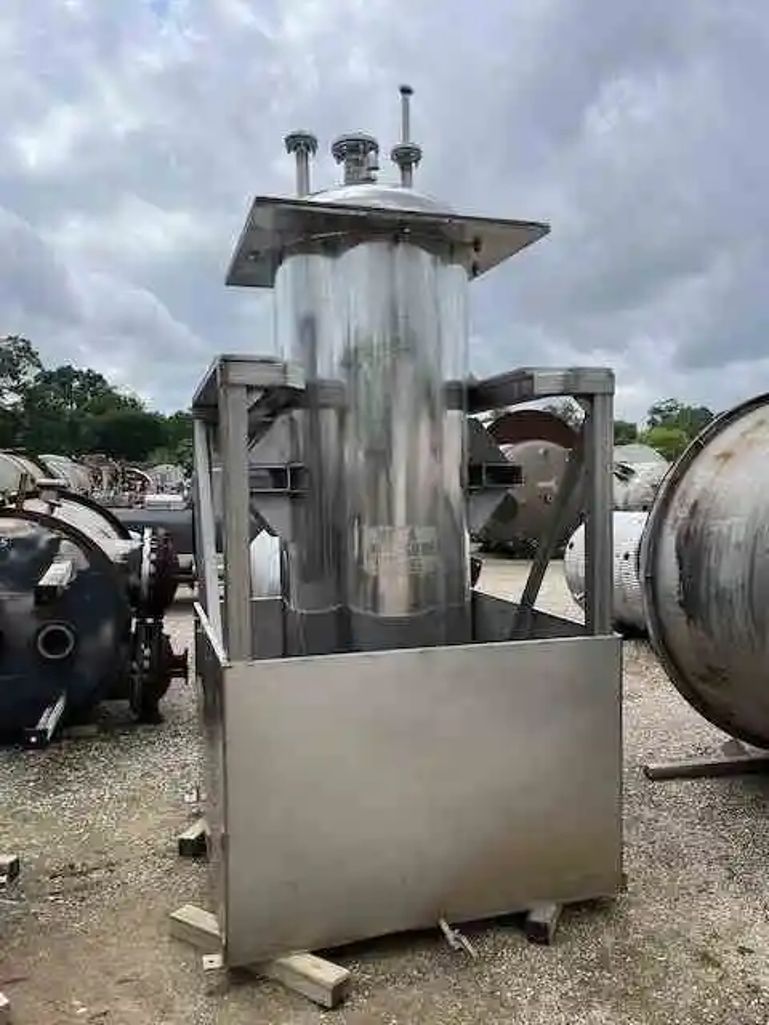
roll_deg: +1.3
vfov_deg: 67.3
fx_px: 770
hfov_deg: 53.1
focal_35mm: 26
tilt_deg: -2.8
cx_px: 384
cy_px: 512
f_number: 1.6
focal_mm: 5.1
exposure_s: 1/3745
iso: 50
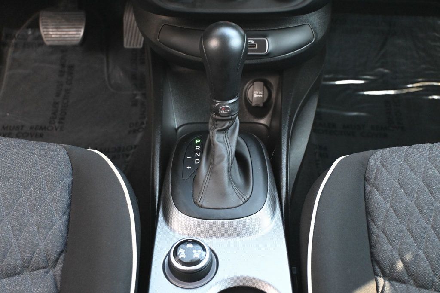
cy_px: 146
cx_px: 220
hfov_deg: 43.0
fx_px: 559
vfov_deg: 29.4
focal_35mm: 46
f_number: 4.8
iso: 3200
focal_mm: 30.5
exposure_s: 1/100
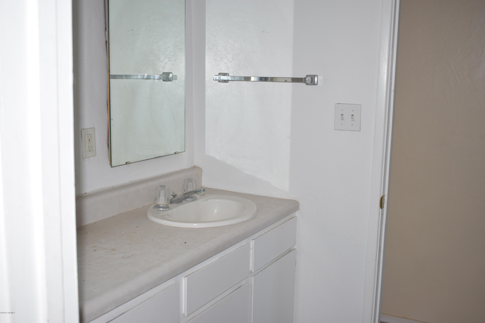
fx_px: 525
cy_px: 162
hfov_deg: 49.6
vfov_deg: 34.2
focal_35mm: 39
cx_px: 242
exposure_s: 1/30
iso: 400
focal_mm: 26
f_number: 4
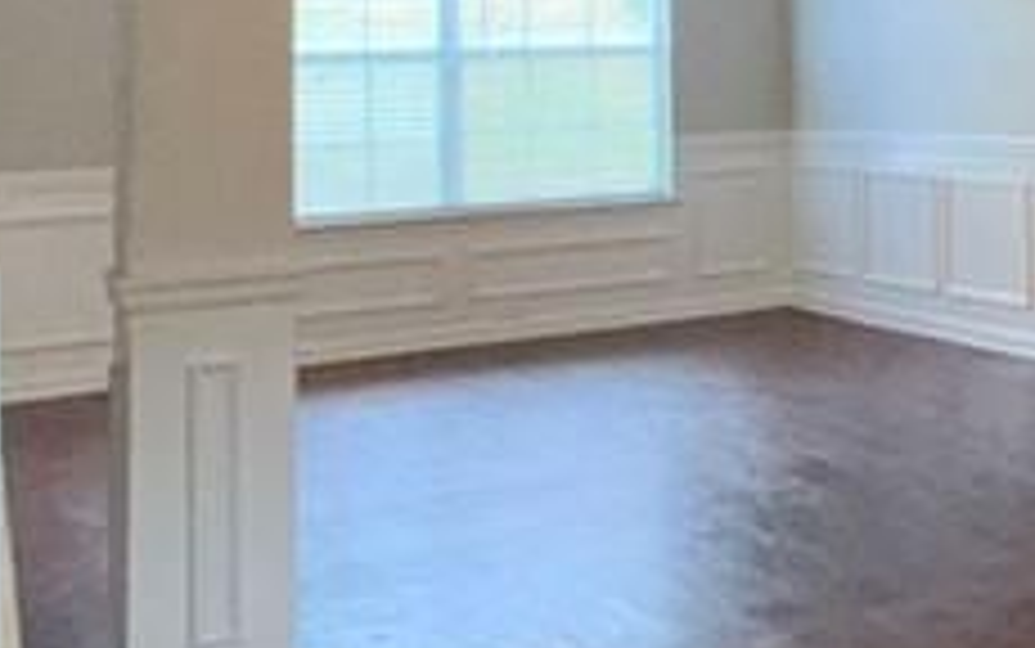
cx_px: 1800
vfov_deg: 19.1
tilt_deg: +1.9
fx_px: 1863
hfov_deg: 21.7
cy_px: -14
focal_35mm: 66
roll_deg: +1.3
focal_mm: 2.22
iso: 100
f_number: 2.2
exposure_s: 1/63
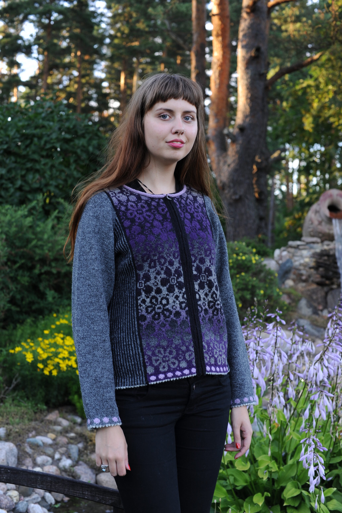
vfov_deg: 39.6
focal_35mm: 50
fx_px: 714
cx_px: 171
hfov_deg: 27.0
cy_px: 256
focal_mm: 50
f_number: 5.6
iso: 400
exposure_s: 1/125
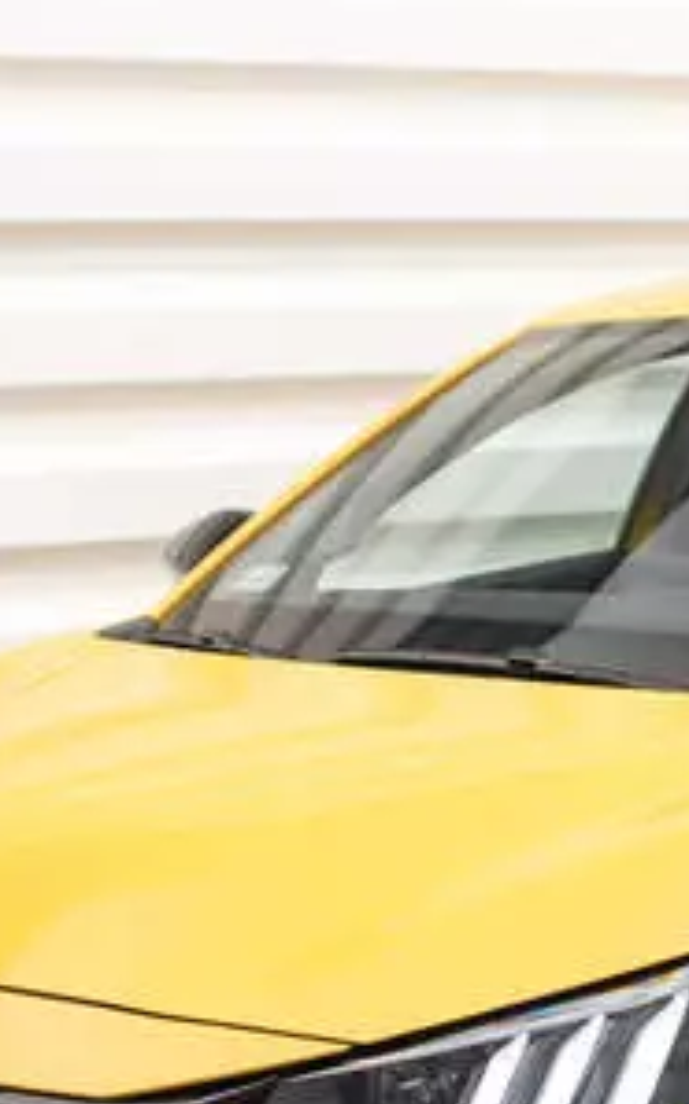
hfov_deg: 10.6
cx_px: 563
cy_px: 967
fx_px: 3699
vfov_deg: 16.8
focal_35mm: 123
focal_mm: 35
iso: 1000
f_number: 2.5
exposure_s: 1/125
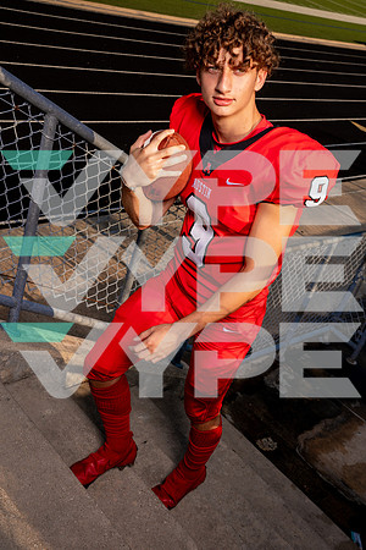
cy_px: 275
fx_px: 610
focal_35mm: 40
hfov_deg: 33.4
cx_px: 183
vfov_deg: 48.5
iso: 200
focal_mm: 40
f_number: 10
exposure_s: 1/250
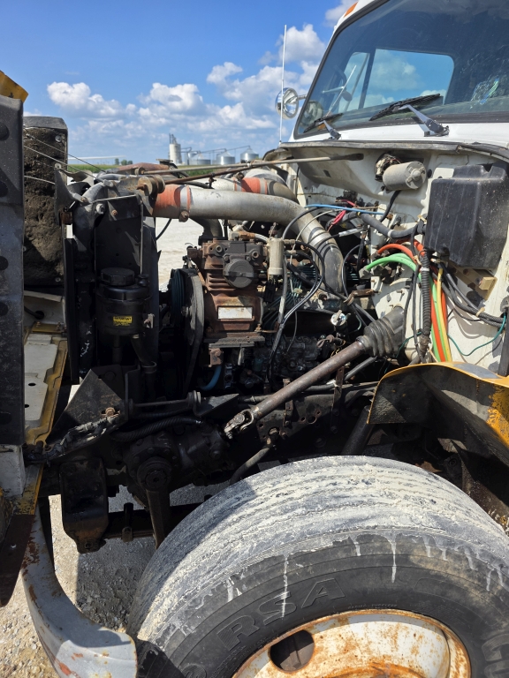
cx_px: 254
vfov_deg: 73.9
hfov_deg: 58.9
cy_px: 339
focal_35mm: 23
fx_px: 451
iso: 80
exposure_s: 1/4434
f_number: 1.7
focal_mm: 6.3
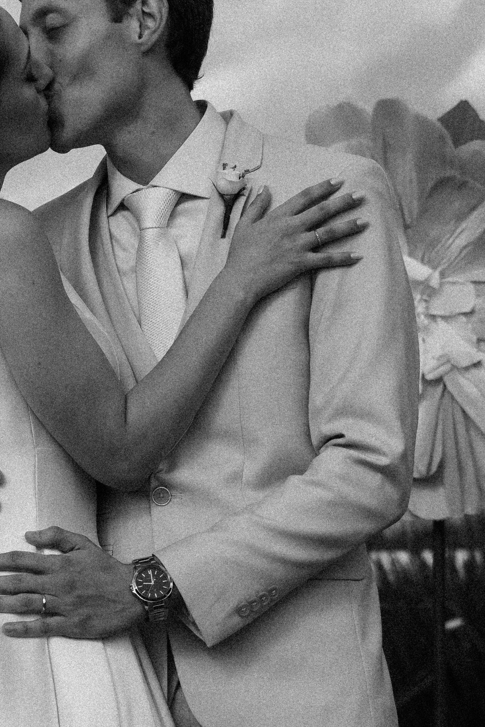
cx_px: 57
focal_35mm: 217
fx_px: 4386
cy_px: 501
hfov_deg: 6.3
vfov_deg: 9.5
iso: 100
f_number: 4
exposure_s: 1/1000
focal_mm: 75
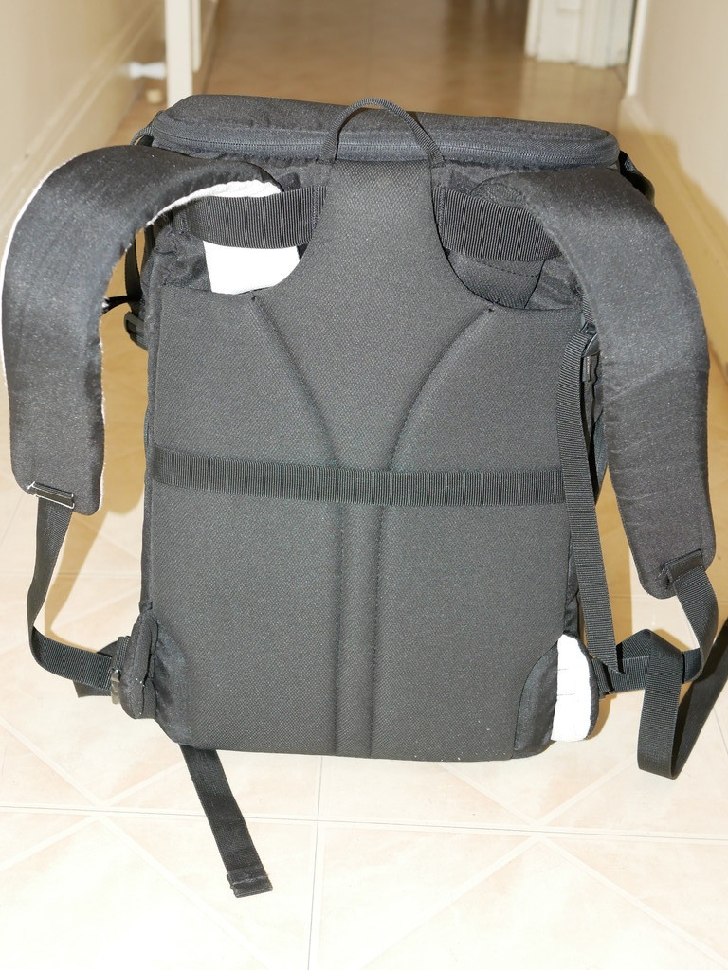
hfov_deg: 29.1
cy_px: 485
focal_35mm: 50
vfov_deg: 38.2
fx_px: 1402
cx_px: 364
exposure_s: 1/60
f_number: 4
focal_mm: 25
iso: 800
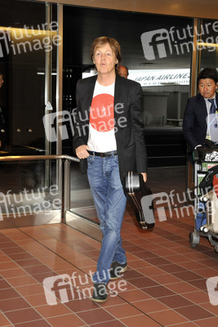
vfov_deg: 41.1
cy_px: 164
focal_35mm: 48
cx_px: 109
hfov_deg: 28.1
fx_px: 436
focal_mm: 48
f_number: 5.6
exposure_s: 1/250
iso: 2000
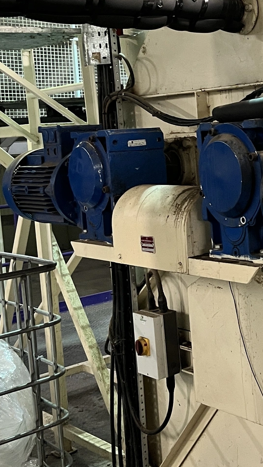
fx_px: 731
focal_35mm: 59
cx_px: 411
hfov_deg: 17.9
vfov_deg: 35.2
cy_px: 172
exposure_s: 1/50
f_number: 1.6
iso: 125
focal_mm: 5.1
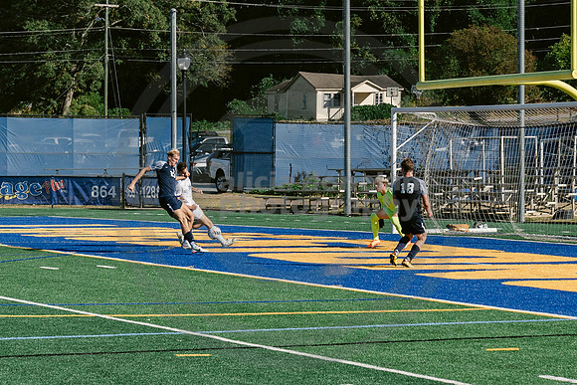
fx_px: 2531
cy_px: 264
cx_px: 272
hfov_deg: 13.0
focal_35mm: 158
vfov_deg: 8.7
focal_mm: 70
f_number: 5.6
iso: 640
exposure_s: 1/3200
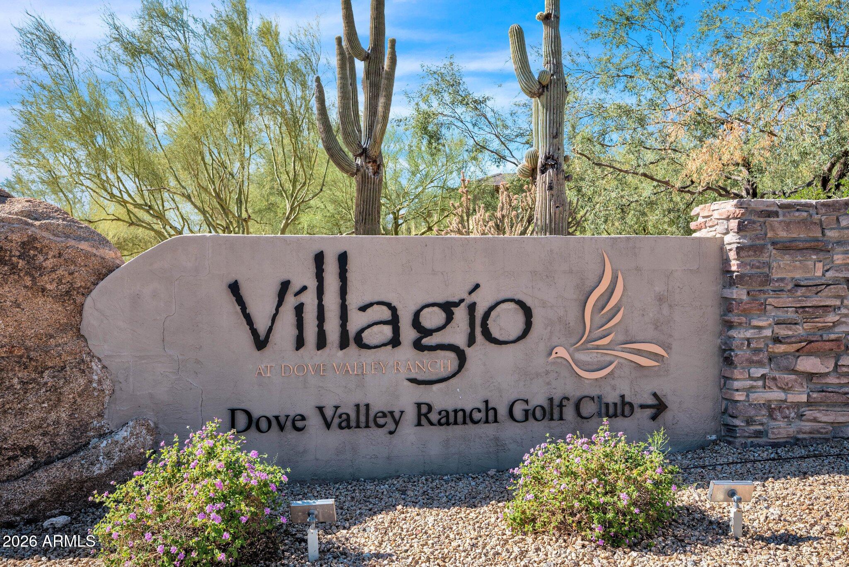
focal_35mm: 30
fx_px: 708
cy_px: 284
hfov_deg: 61.9
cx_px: 424
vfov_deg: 43.6
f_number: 9
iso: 250
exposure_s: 1/320
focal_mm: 30
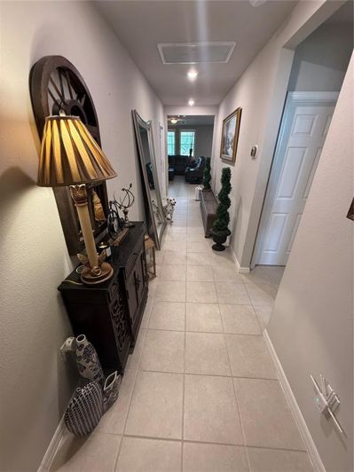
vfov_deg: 102.1
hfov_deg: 85.7
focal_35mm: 14
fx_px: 191
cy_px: 236
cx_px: 177
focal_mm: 2.22
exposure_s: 1/60
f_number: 2.2
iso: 320
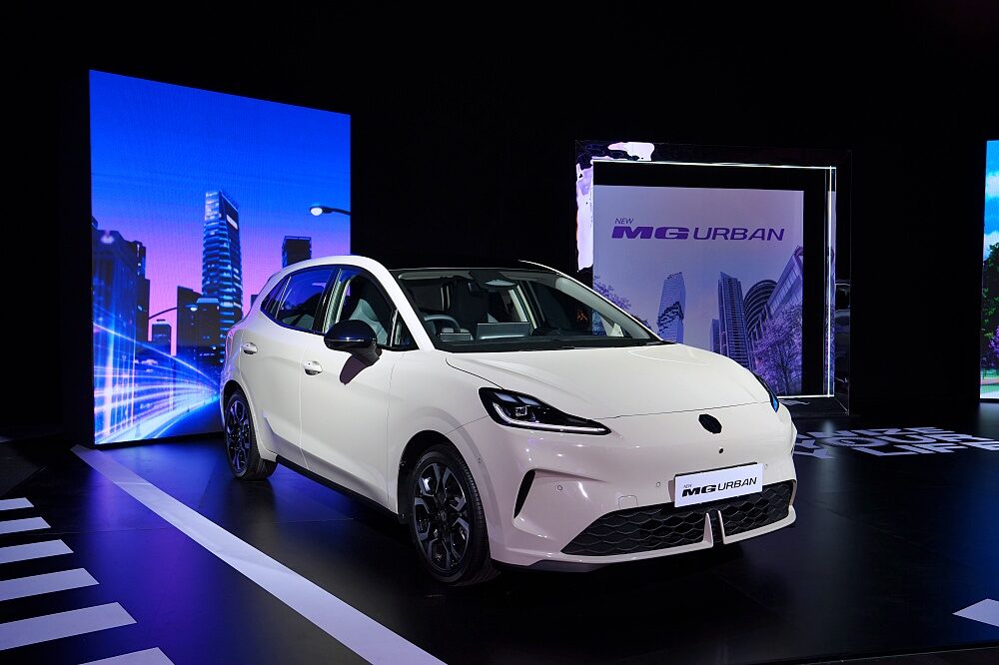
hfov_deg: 57.2
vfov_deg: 39.9
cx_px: 500
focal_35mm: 33
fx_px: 915
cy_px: 332
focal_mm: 33
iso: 640
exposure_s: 1/100
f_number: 5.6
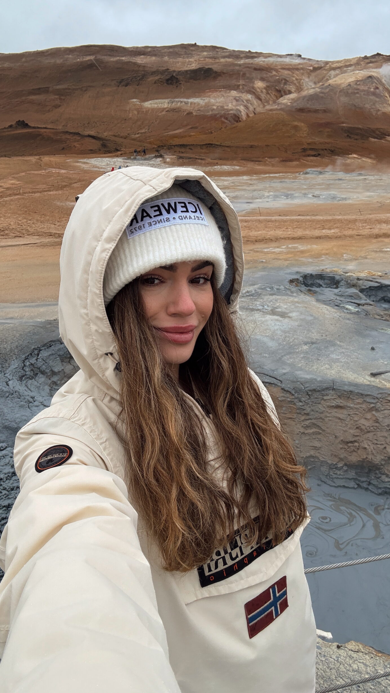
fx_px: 478
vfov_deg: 71.9
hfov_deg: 44.4
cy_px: 337
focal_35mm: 26
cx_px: 180
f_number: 1.9
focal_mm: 2.69
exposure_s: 1/478
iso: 25
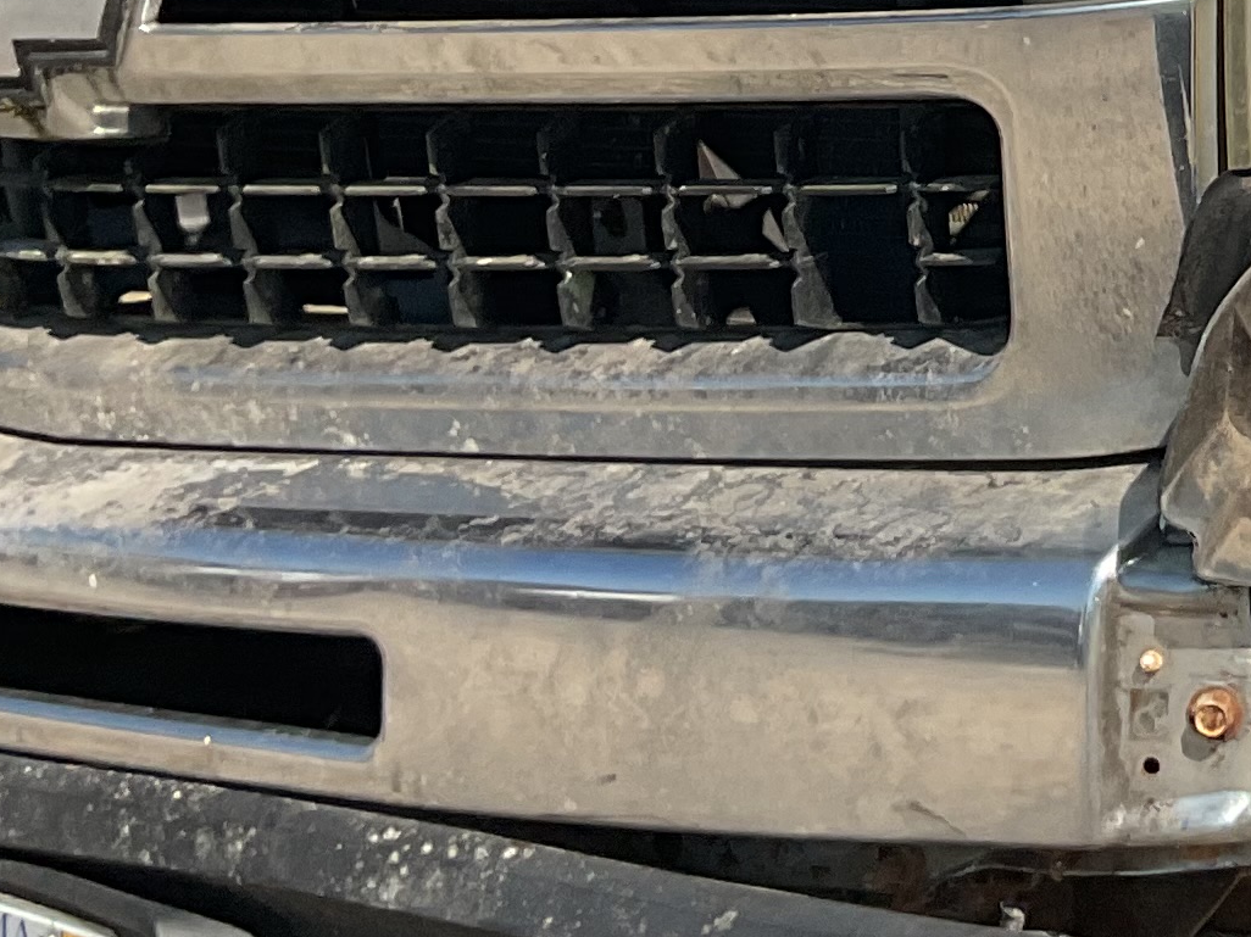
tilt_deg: -10.0
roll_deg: -0.7
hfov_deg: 16.0
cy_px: -359
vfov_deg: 12.5
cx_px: 1823
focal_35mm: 114
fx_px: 4119
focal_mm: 3
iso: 16
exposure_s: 1/3125
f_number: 1.8
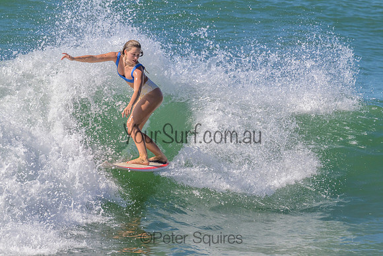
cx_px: 219
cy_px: 129
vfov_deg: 1.8
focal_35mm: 780
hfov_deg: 2.6
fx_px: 8296
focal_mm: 680
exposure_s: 1/2000
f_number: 11
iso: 560
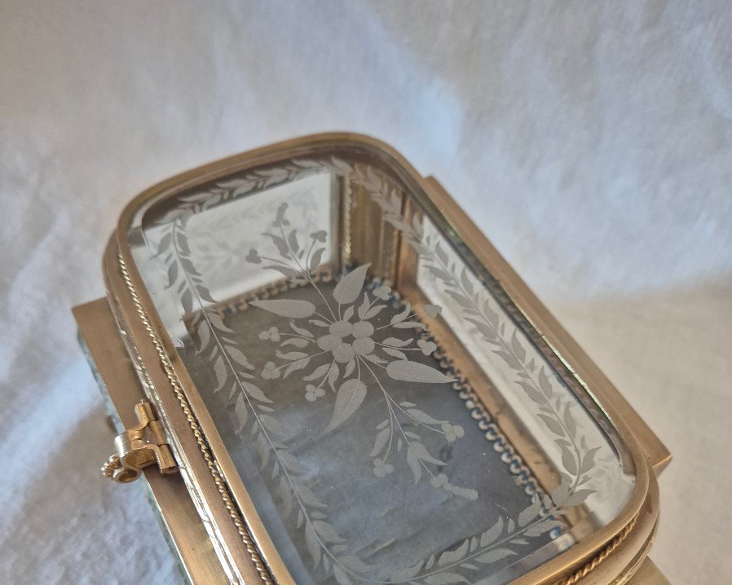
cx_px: 366
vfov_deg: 46.2
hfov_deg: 58.8
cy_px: 461
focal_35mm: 30
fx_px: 650
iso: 1000
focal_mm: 5.4
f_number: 1.8
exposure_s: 1/100
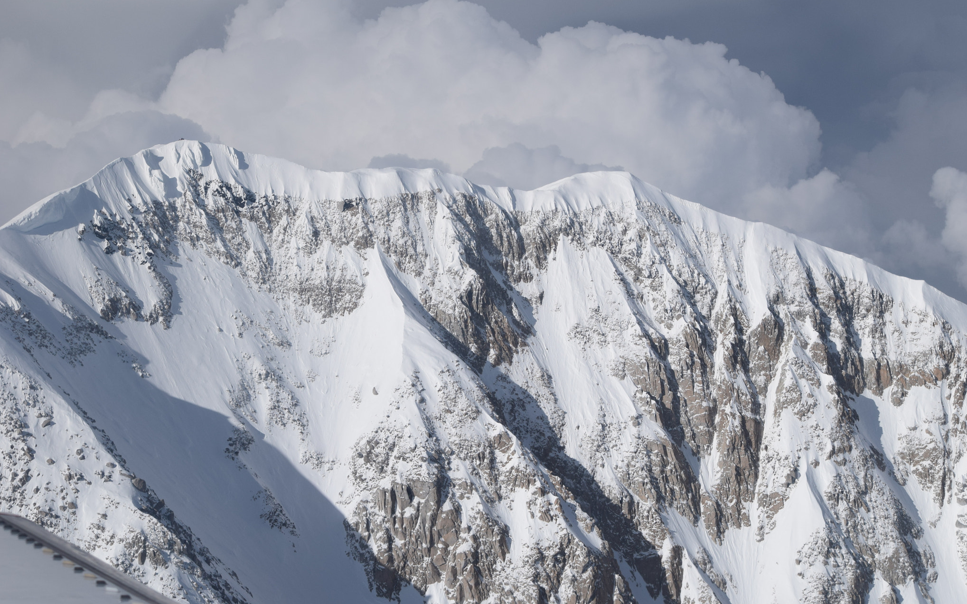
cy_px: 293
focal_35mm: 85
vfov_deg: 15.5
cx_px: 482
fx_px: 2227
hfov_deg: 24.5
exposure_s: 1/500
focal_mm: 55
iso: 200
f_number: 11
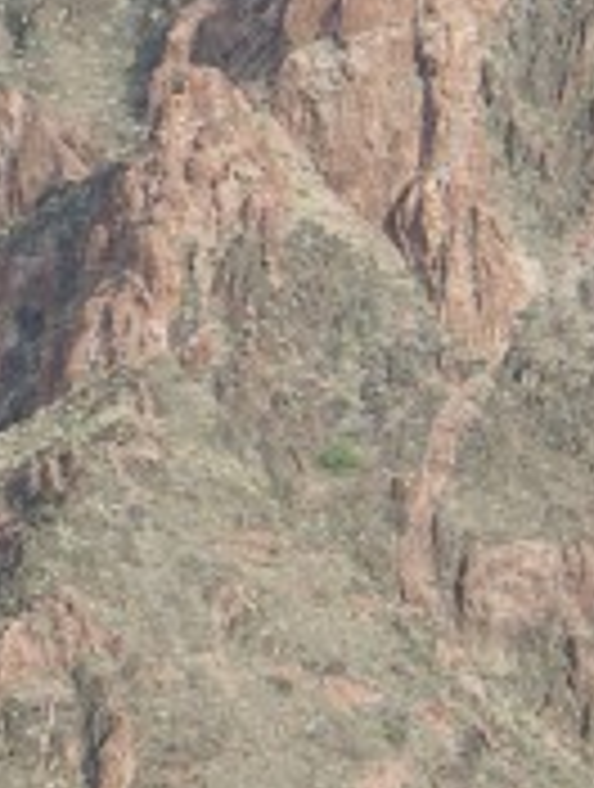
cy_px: 738
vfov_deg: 4.9
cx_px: 126
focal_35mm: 407
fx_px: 9278
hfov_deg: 3.7
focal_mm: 23.7
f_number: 4
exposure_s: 1/181
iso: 50
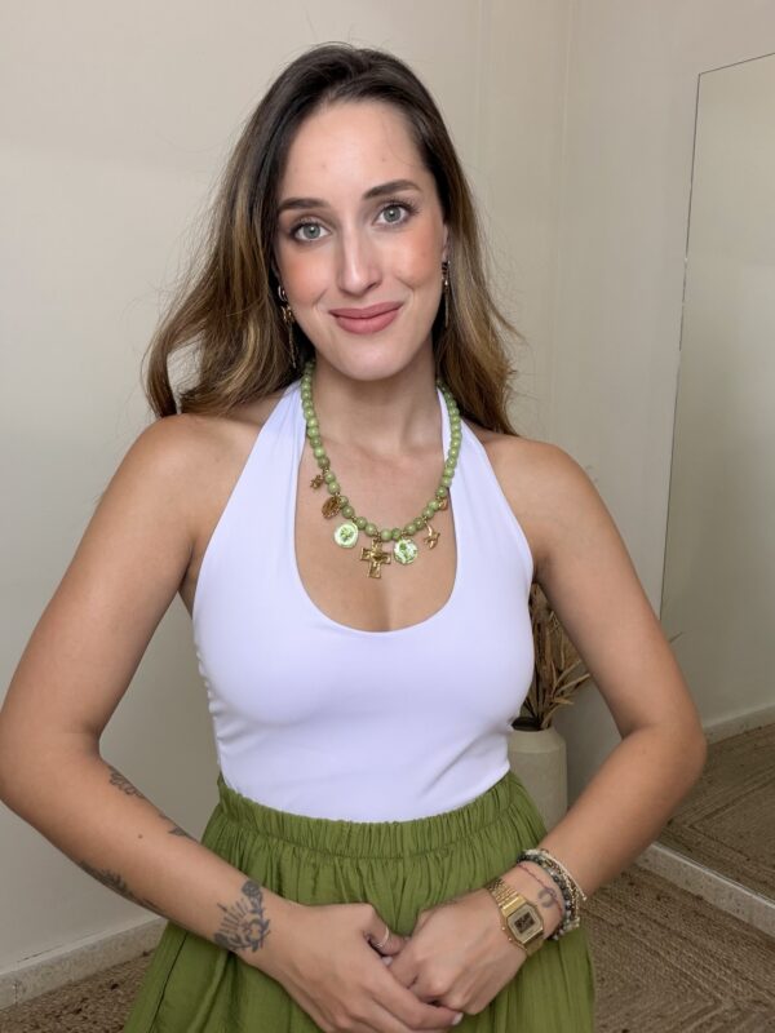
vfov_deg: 60.0
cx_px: 388
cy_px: 516
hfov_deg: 46.8
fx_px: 896
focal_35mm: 30
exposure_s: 1/60
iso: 80
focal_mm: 2.71
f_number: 1.9
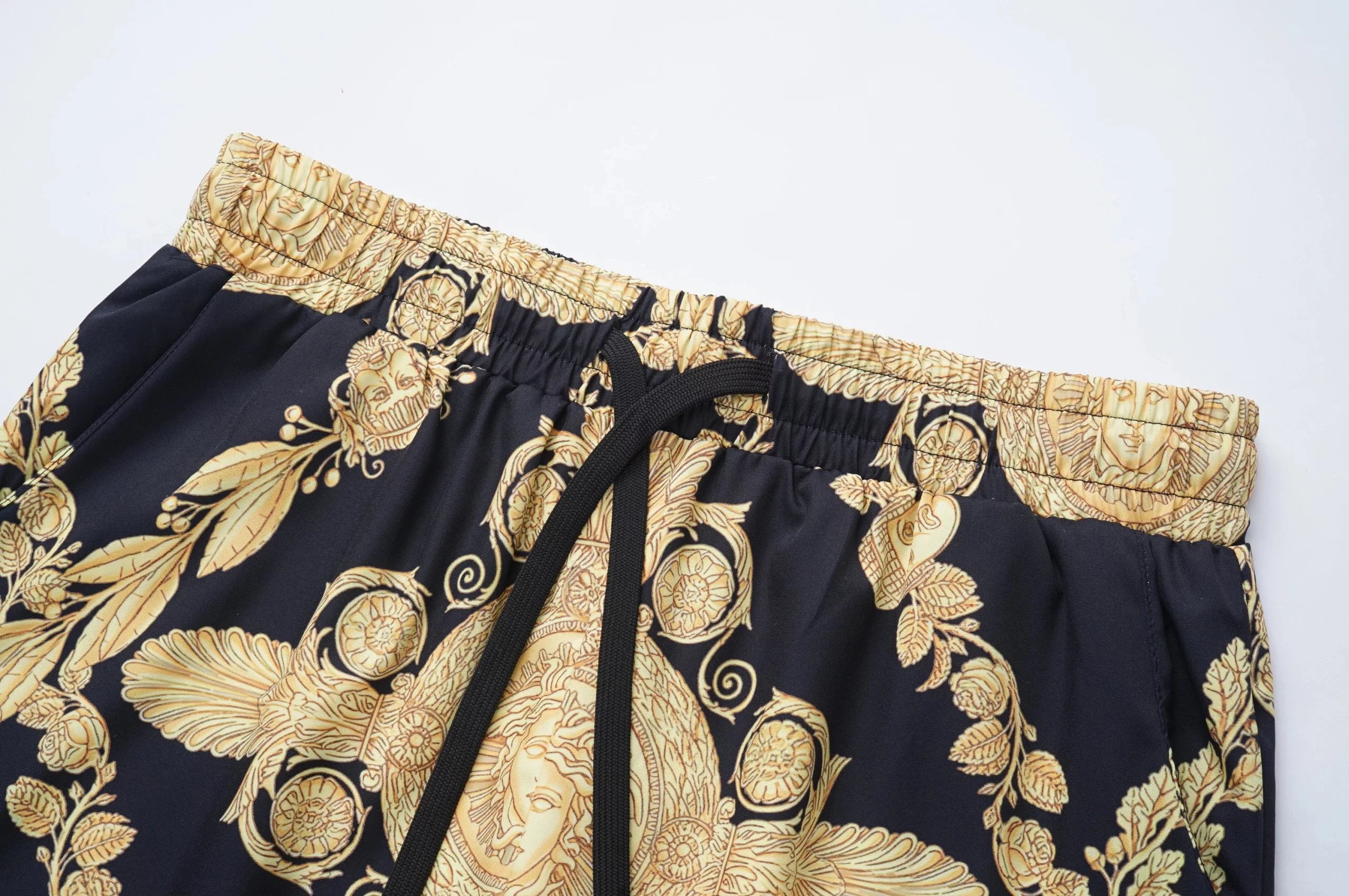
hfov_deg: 39.6
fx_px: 1872
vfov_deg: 26.9
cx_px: 674
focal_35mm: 50
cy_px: 448
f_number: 10
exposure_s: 1/100
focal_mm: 50
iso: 125
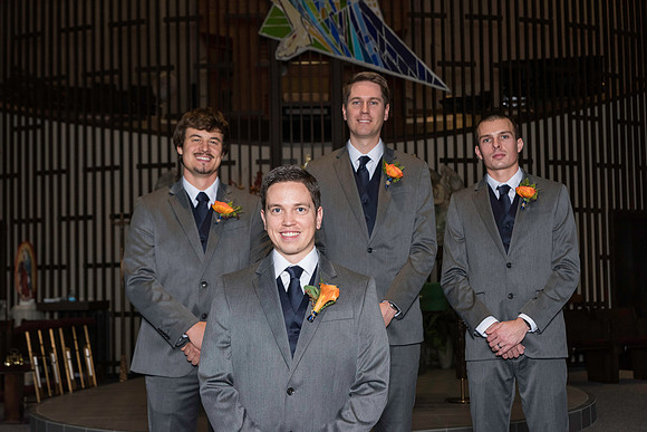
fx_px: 1007
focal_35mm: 56
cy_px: 216
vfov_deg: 24.2
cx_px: 324
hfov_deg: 35.6
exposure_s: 1/160
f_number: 6.3
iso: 1250
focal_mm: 56
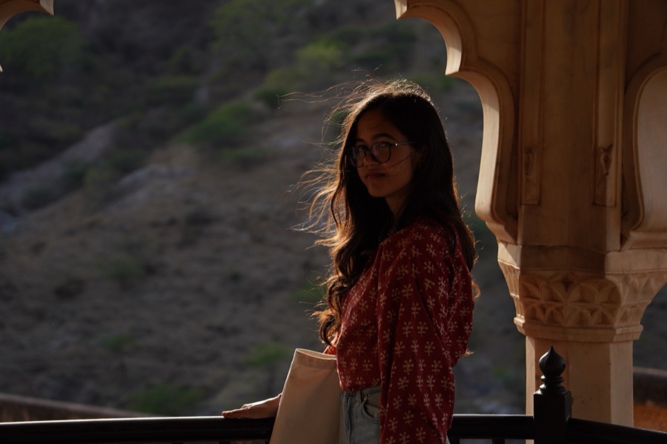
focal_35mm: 78
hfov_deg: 26.0
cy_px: 222
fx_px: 1444
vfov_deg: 17.5
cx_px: 334
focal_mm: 52
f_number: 2.8
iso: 160
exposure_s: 1/1600
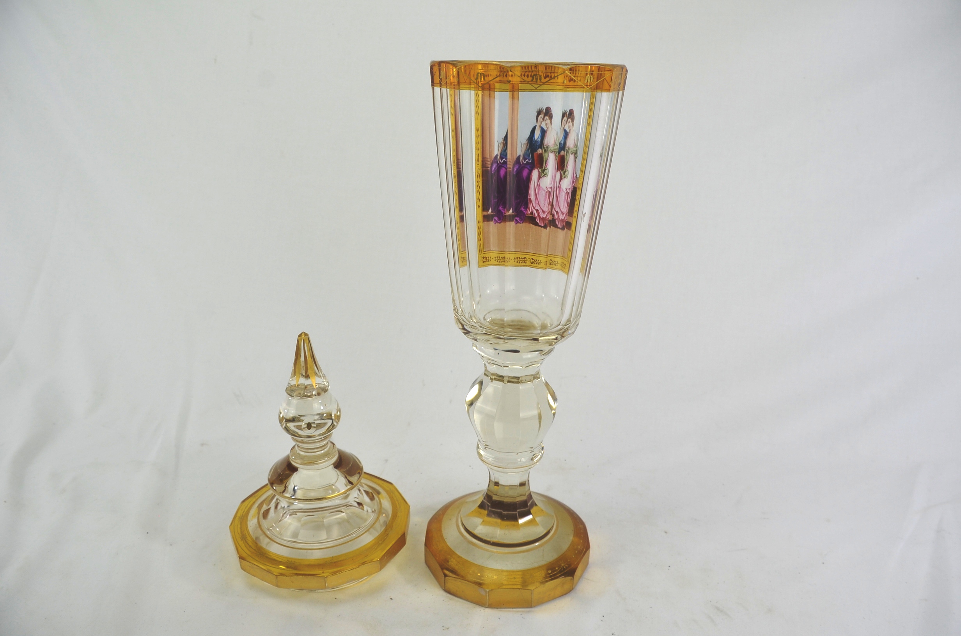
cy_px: 318
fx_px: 719
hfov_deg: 67.5
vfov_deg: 47.7
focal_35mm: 27
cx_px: 480
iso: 200
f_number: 6.3
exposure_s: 1/160
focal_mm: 18
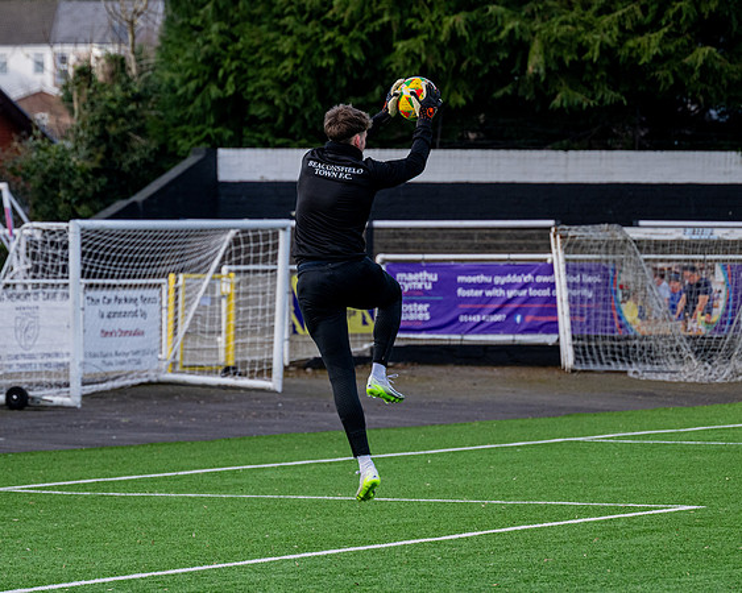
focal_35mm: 225
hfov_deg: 8.6
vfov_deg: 6.9
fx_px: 4931
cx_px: 215
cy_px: 214
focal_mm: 145
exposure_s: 1/1600
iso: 800
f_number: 4
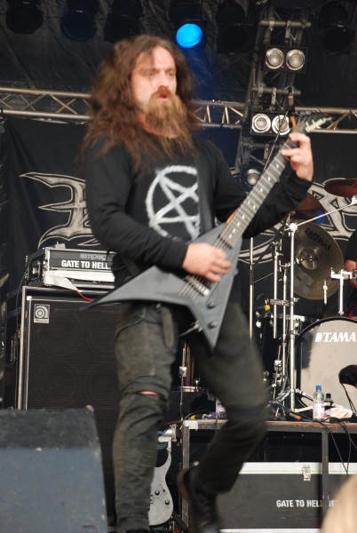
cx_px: 178
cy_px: 266
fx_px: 1890
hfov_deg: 10.8
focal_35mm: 128
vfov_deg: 16.0
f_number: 5.6
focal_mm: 85
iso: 400
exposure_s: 1/50
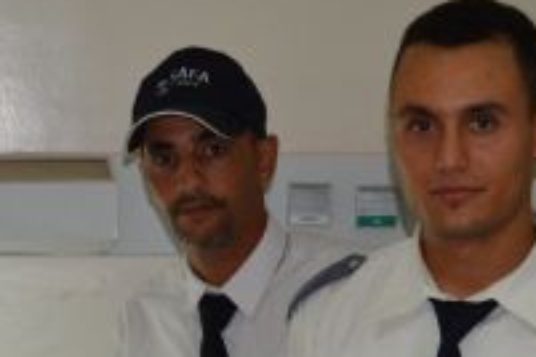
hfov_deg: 13.1
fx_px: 2278
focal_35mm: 153
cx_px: -107
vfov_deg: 8.9
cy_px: 400
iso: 1100
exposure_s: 1/60
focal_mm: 32
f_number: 4.8
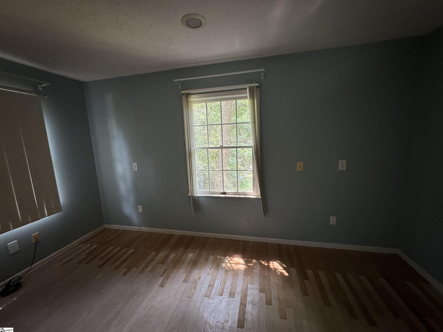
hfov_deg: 102.1
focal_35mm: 14
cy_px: 166
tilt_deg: -8.1
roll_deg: +2.0
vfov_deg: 85.7
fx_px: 179
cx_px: 222
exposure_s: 1/60
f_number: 2.2
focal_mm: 2.22
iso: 500
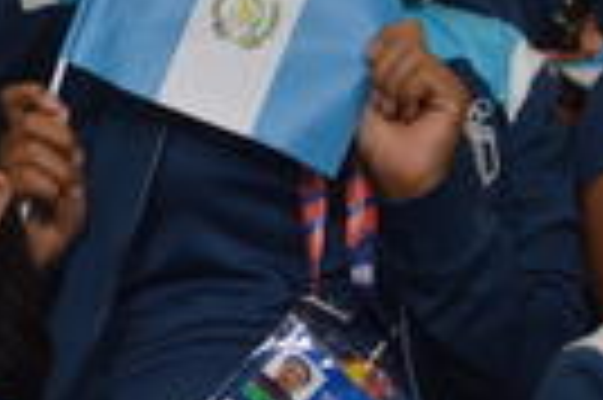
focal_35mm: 381
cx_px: 140
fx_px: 6374
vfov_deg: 3.6
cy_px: -99
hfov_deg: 5.4
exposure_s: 1/60
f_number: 4.2
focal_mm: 68
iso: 200
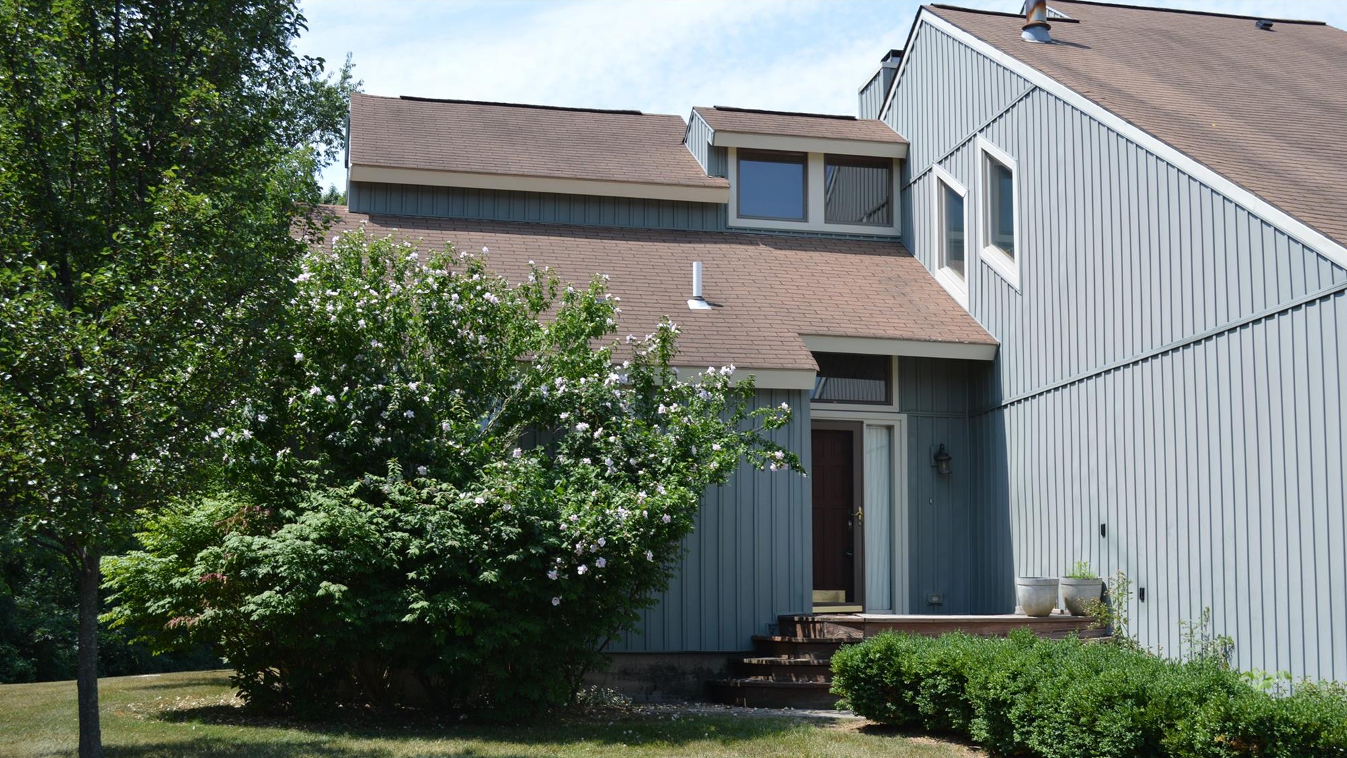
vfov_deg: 25.6
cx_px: 667
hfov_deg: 44.1
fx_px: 1662
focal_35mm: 47
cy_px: 456
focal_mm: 29
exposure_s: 1/200
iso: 100
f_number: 7.1
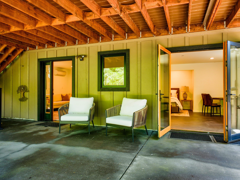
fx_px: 166
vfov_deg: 56.8
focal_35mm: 24
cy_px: 90
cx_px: 120
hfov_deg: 71.6
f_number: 2.8
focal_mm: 12.3
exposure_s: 1/30
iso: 100
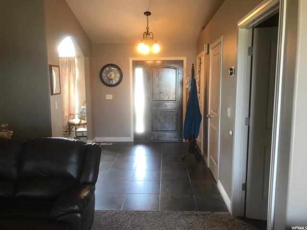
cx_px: 154
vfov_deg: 49.7
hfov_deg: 63.4
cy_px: 115
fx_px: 248
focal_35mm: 28
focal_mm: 3.99
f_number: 1.8
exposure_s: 1/24
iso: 40
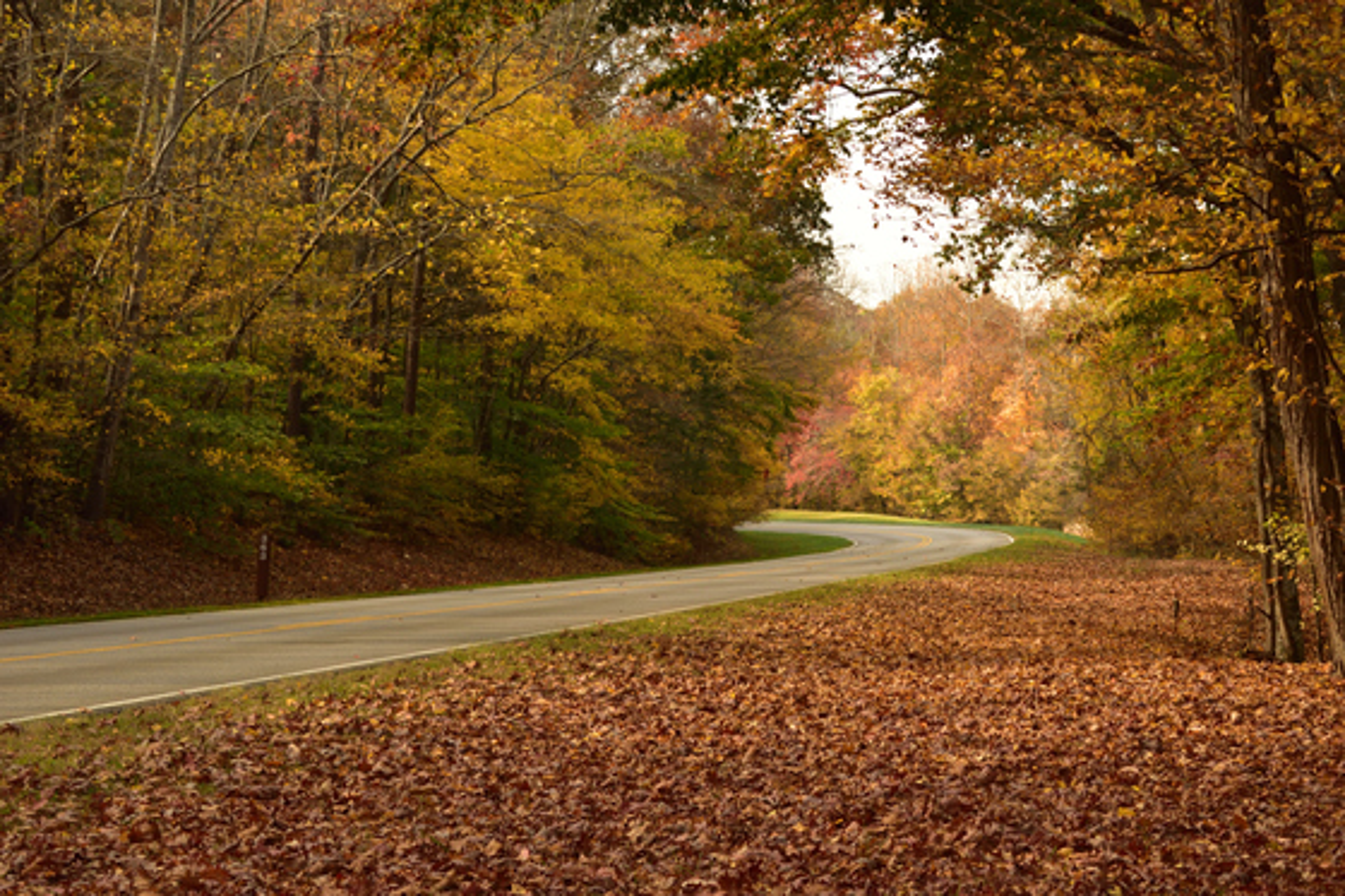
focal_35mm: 82
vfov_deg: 16.5
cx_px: 672
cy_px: 448
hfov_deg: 24.6
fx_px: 3081
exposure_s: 1/500
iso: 640
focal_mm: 55
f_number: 5.6
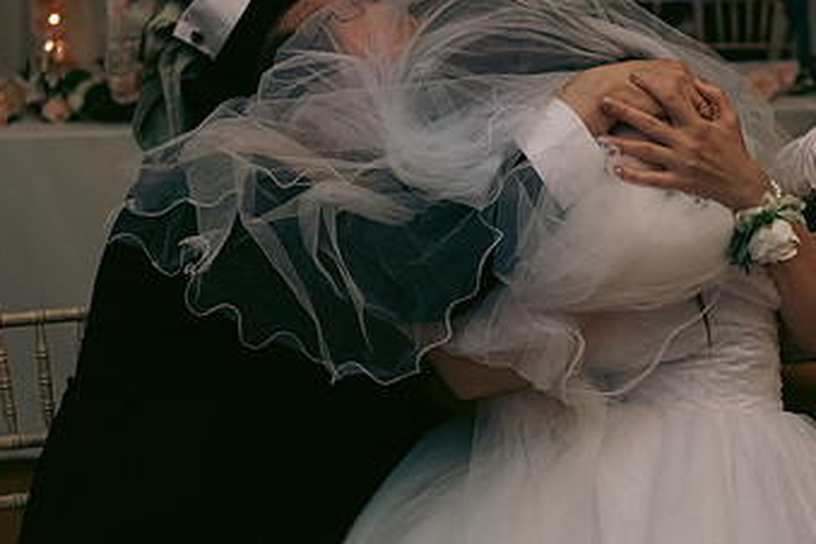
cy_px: 288
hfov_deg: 22.8
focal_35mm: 89
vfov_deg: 15.4
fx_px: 2017
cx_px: 513
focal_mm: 52
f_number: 3.5
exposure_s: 1/160
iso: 800
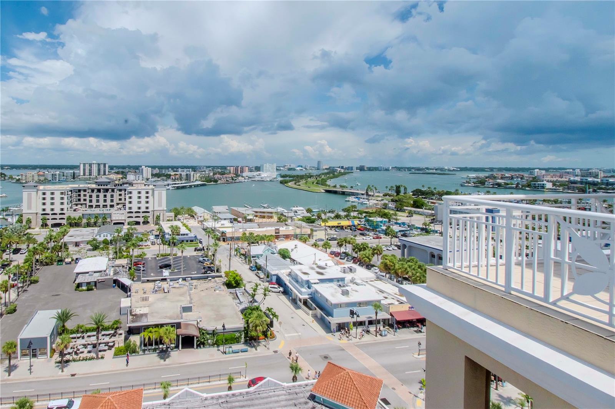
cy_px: 204
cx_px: 308
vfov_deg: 72.0
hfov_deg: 95.0
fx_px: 282
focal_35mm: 16
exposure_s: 1/1000
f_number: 20
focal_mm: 11
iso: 800
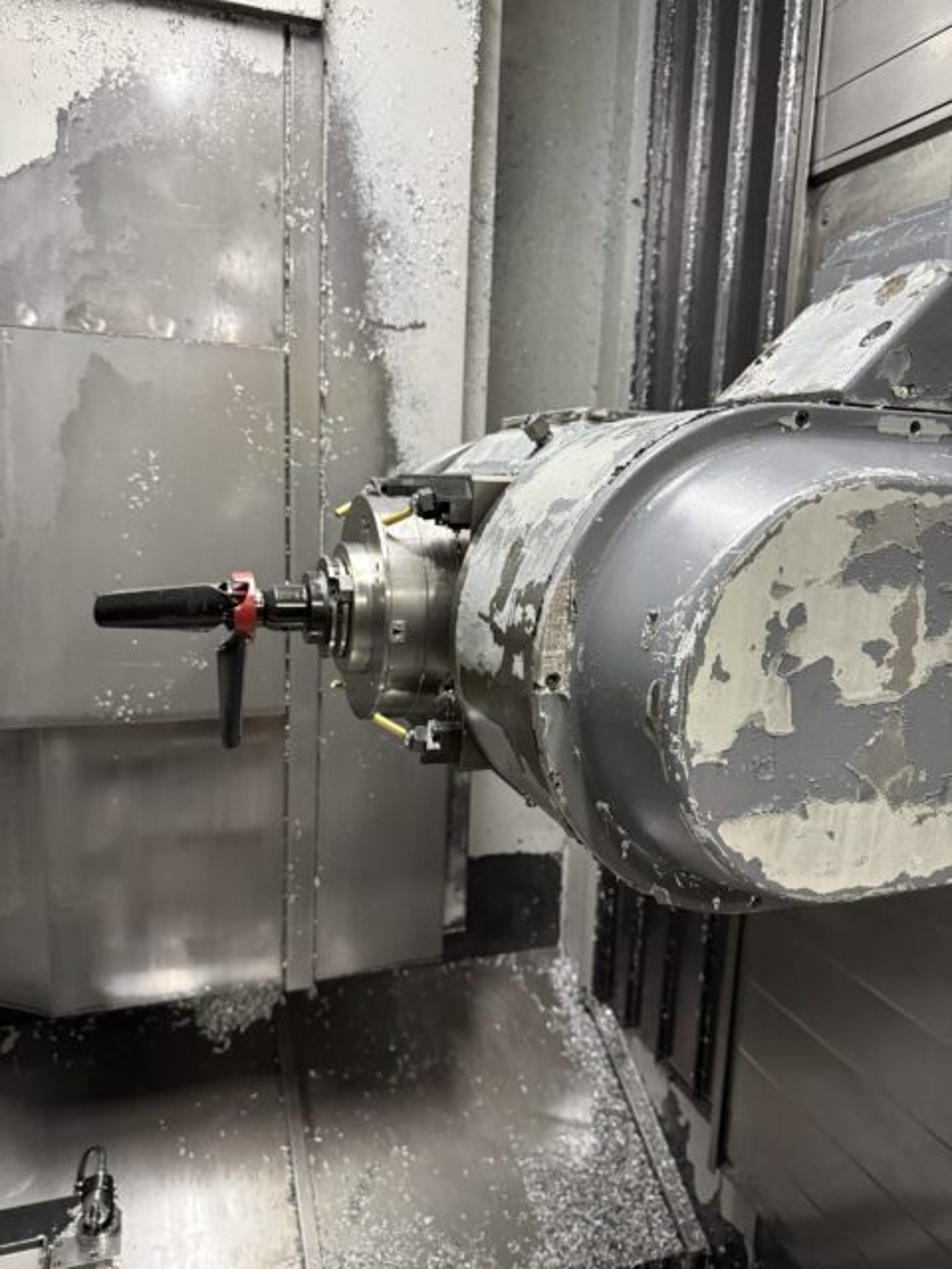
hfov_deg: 56.8
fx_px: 880
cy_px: 634
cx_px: 476
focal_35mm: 24
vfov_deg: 71.6
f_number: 1.78
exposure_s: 1/60
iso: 640
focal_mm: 6.76
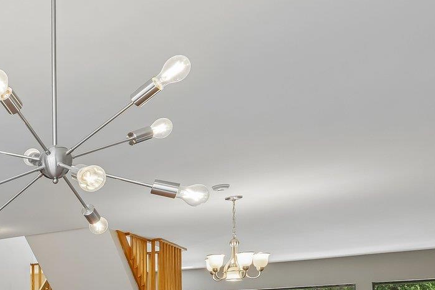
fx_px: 568
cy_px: 340
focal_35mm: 47
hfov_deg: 31.3
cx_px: -145
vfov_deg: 25.9
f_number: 9
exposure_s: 1/15
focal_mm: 16
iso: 400
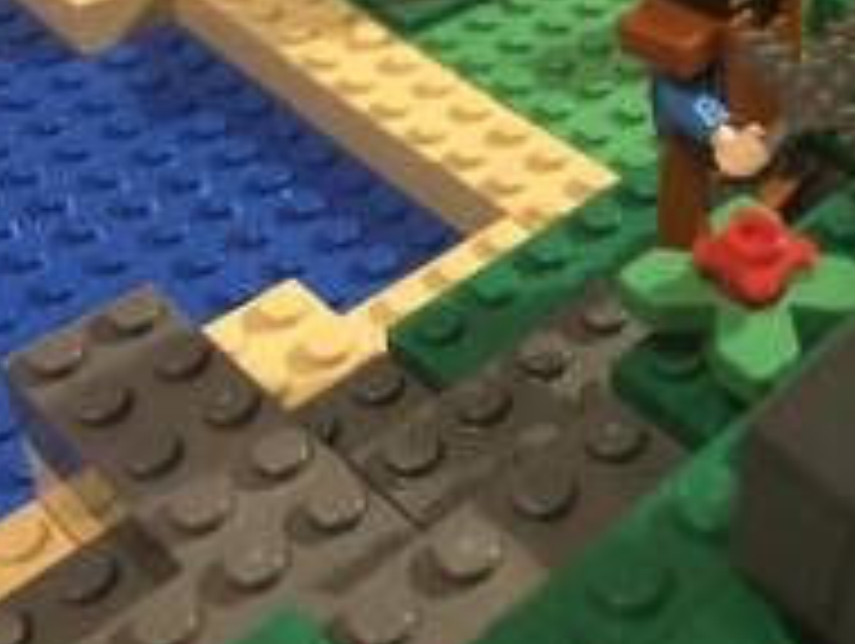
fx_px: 1311
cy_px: 95
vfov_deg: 26.9
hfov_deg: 35.1
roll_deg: -5.6
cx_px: 675
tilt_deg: -34.9
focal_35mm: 53
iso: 80
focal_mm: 3.99
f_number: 1.8
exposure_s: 1/5
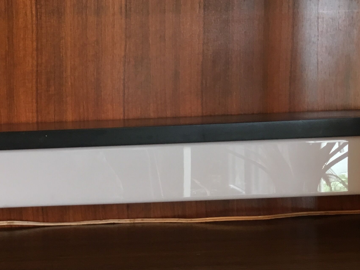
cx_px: 47
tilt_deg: -8.9
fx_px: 718
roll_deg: +0.5
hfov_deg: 27.3
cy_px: 189
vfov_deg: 21.2
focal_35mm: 69
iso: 100
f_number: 2.2
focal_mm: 4.15
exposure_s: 1/33
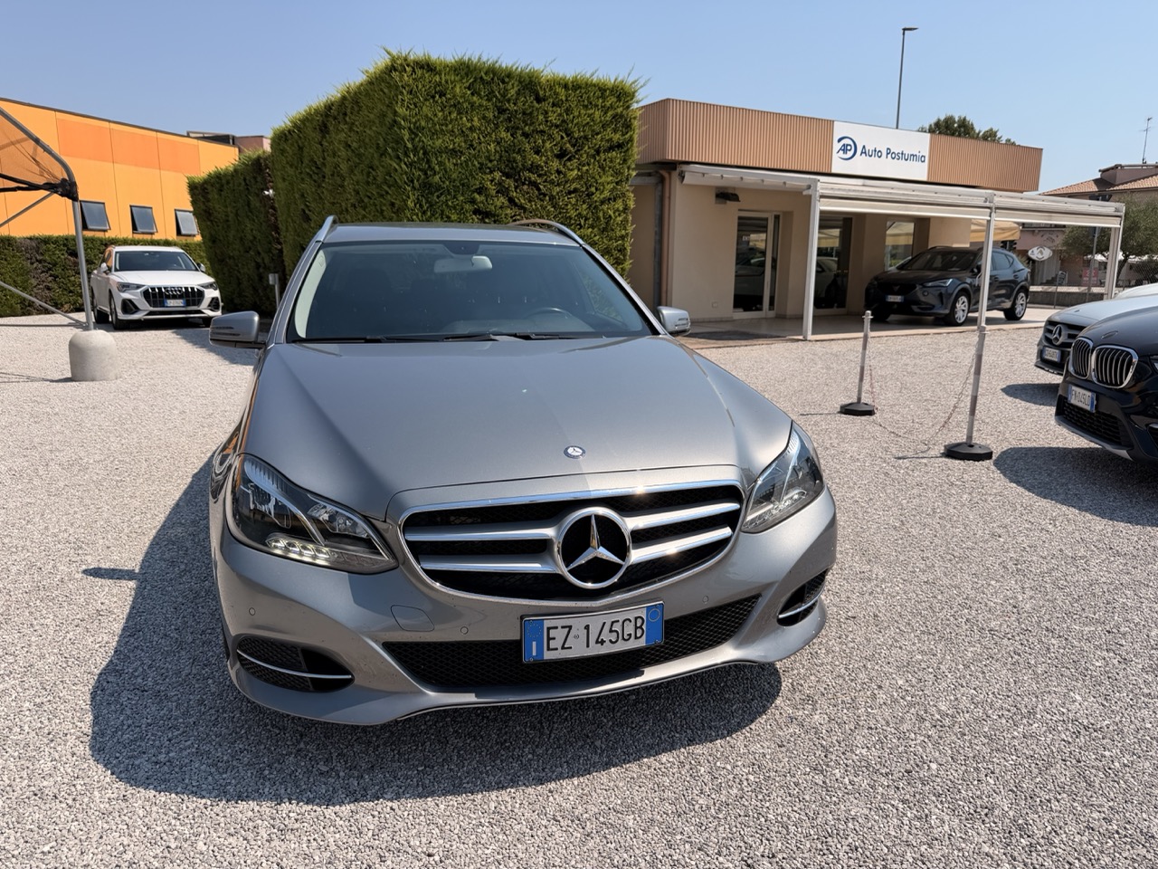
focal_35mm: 24
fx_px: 803
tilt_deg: -11.3
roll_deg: -0.2
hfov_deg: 71.6
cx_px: 579
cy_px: 434
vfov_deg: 56.8
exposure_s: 1/6711
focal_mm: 6.76
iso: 80
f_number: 1.78
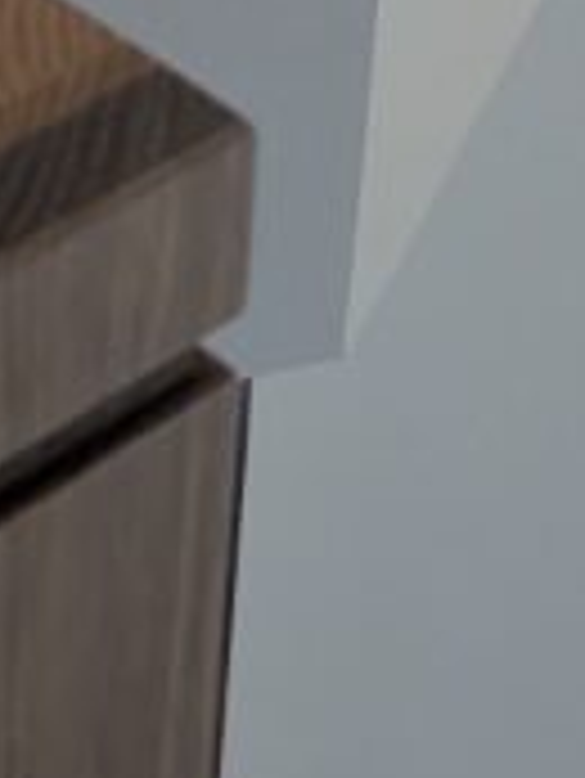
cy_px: -1097
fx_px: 3196
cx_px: -29
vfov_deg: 11.5
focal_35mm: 142
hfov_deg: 10.4
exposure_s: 1/40
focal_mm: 6.9
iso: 259
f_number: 1.68
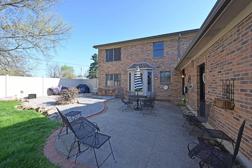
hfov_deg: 104.3
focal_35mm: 14
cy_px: 84
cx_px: 126
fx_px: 98
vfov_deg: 81.2
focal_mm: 14
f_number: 10
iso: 160
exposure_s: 1/100
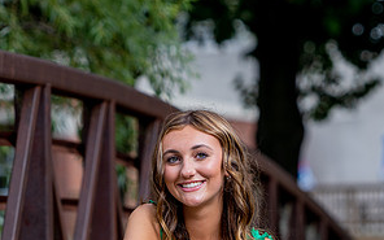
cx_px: 193
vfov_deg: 6.2
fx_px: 2187
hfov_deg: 10.0
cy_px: 287
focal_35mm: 209
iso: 100
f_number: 4
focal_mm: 135
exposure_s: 1/200
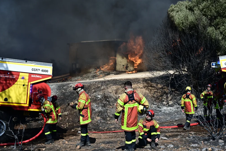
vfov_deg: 29.8
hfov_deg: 43.6
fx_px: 282
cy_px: 75
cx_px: 115
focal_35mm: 45
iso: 100
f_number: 4
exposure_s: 1/2000
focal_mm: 44
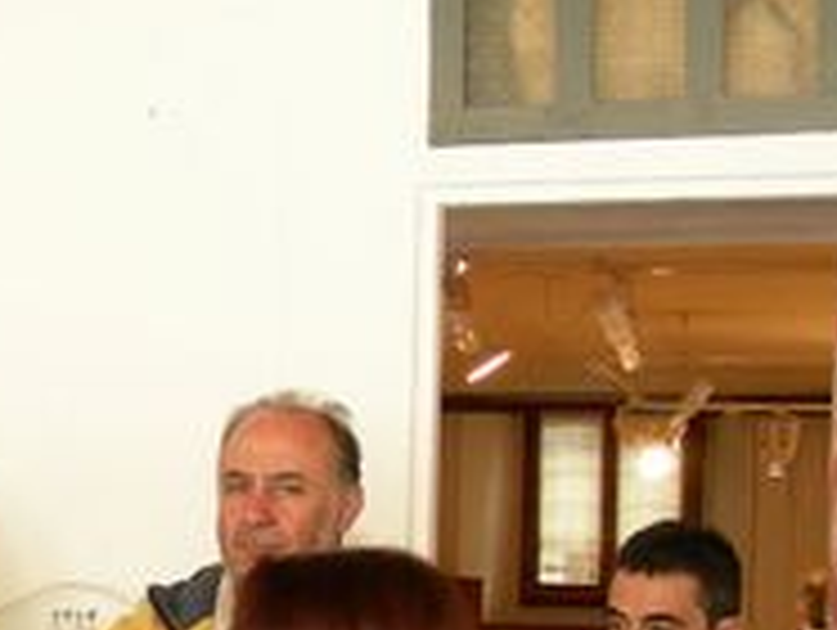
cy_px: 655
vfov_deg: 14.3
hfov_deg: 18.5
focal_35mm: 102
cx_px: -94
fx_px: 2470
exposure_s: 1/30
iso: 134
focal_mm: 6.3
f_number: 3.5
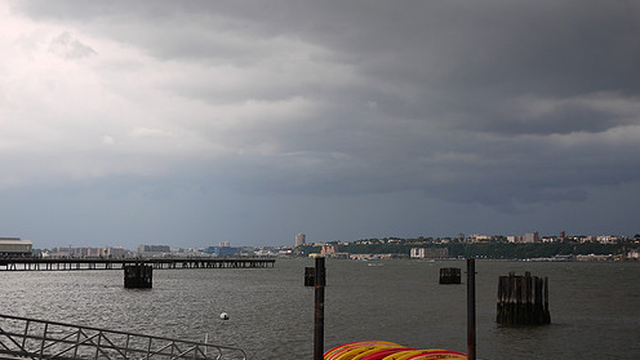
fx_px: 865
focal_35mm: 51
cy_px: 190
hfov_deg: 40.6
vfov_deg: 23.5
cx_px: 339
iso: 100
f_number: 2
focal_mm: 20
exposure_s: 1/100
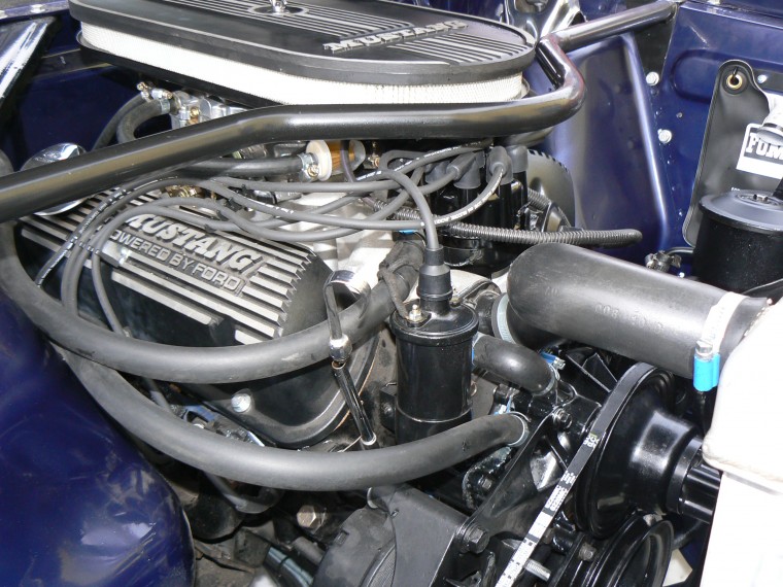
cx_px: 392
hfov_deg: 51.4
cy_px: 294
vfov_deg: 39.7
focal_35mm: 36
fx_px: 814
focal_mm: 6
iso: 100
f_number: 2.8
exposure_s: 1/30
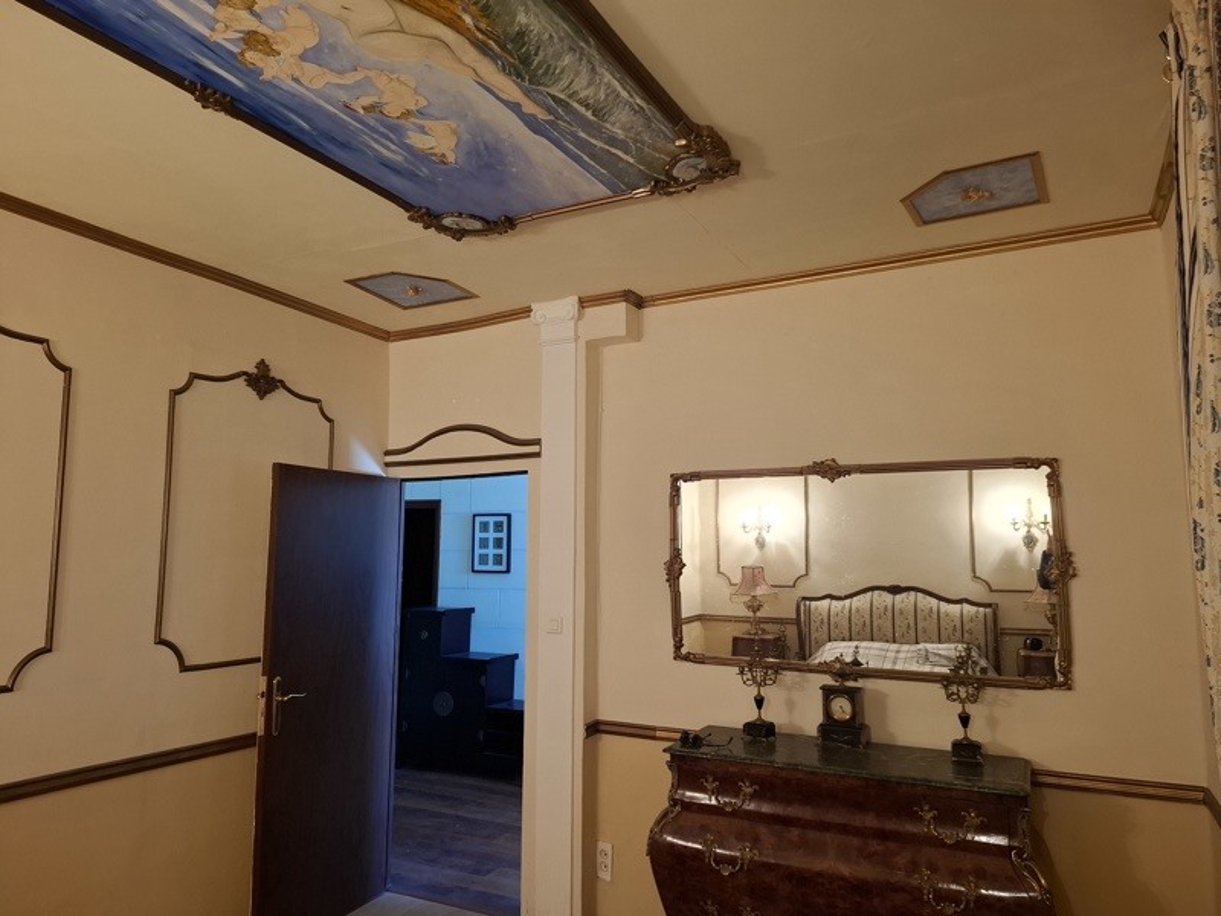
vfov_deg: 58.9
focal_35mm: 23
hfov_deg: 73.9
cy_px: 458
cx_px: 610
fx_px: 811
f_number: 1.8
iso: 320
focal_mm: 5.54
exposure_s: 1/33
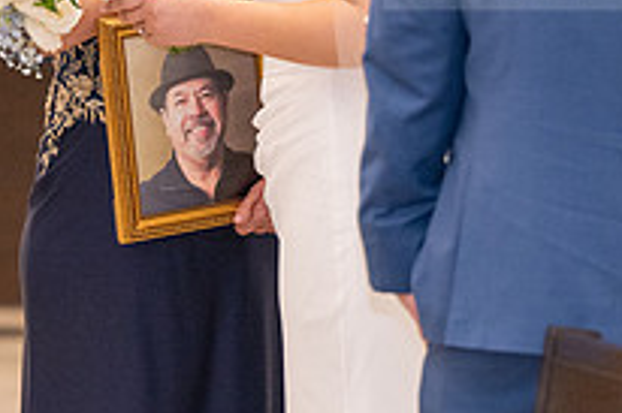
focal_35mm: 469
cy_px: 89
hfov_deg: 4.4
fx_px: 8097
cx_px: 401
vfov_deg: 2.9
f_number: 2.8
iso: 1600
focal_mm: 130
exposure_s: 1/200
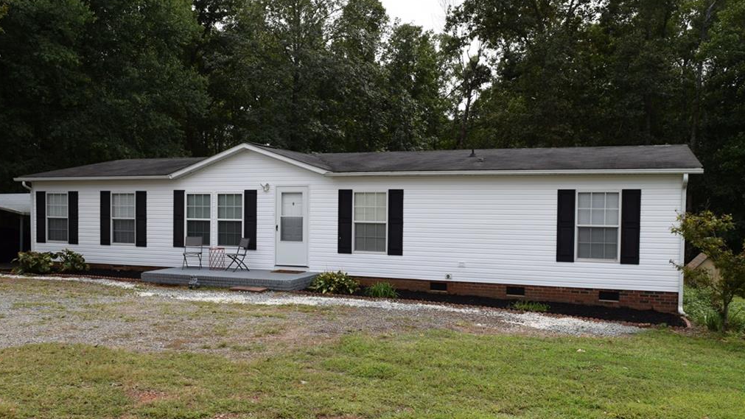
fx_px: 691
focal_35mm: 35
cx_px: 368
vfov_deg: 33.7
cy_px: 235
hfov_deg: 56.6
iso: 200
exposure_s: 1/320
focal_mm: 22
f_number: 8
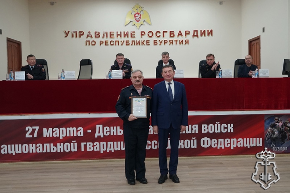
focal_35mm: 33
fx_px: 266
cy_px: 96
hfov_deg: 57.2
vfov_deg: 40.0
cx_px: 145
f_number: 4
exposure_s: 1/160
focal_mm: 22
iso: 1000
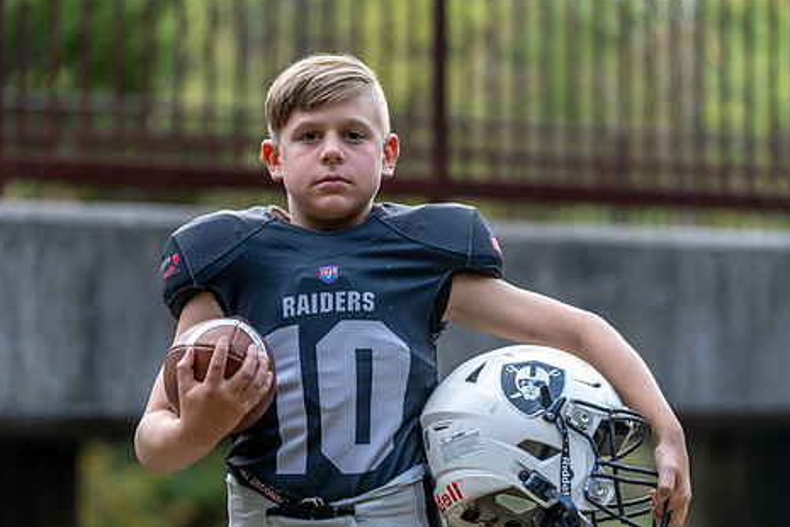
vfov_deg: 8.3
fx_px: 3642
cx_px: 347
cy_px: 295
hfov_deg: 12.4
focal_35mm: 166
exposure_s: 1/320
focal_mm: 133
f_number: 2.8
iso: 250
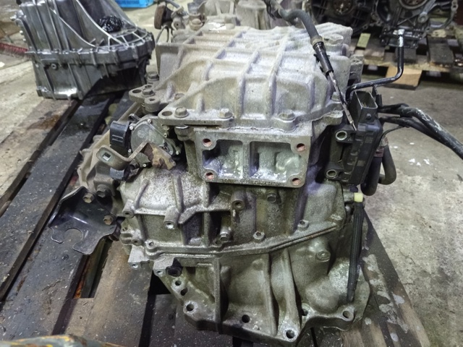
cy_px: 174
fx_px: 321
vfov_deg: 56.8
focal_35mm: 24
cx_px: 232
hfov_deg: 71.6
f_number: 1.7
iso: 2125
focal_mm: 5.24
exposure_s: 1/20
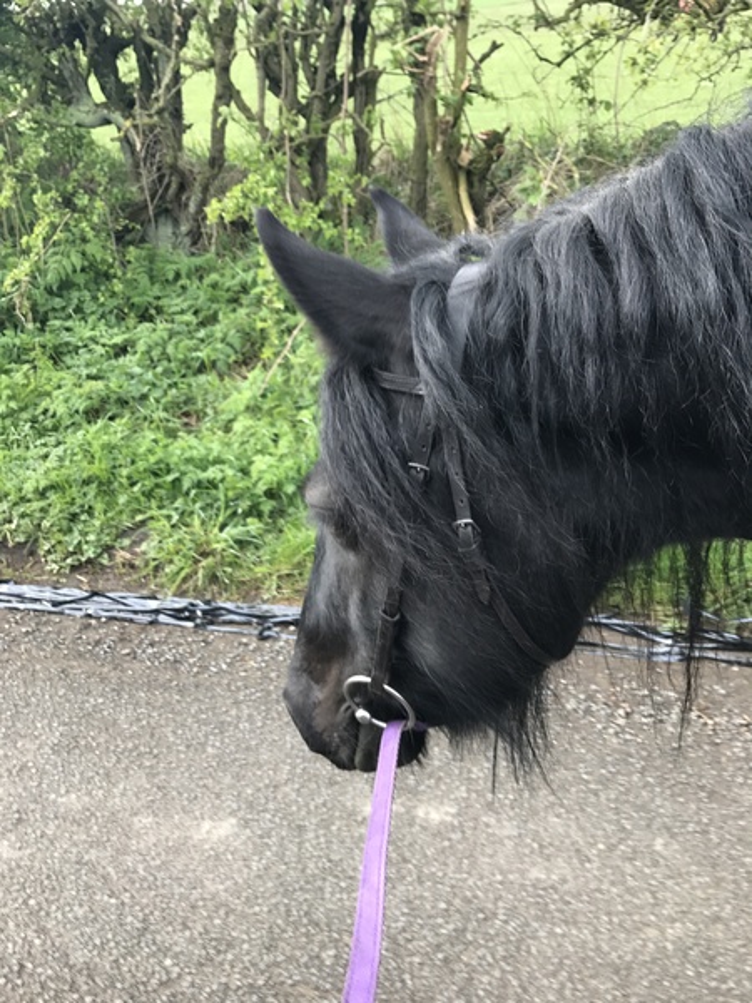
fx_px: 811
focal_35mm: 28
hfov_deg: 49.7
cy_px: 502
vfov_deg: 63.4
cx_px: 376
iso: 20
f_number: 1.8
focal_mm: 3.99
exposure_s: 1/210
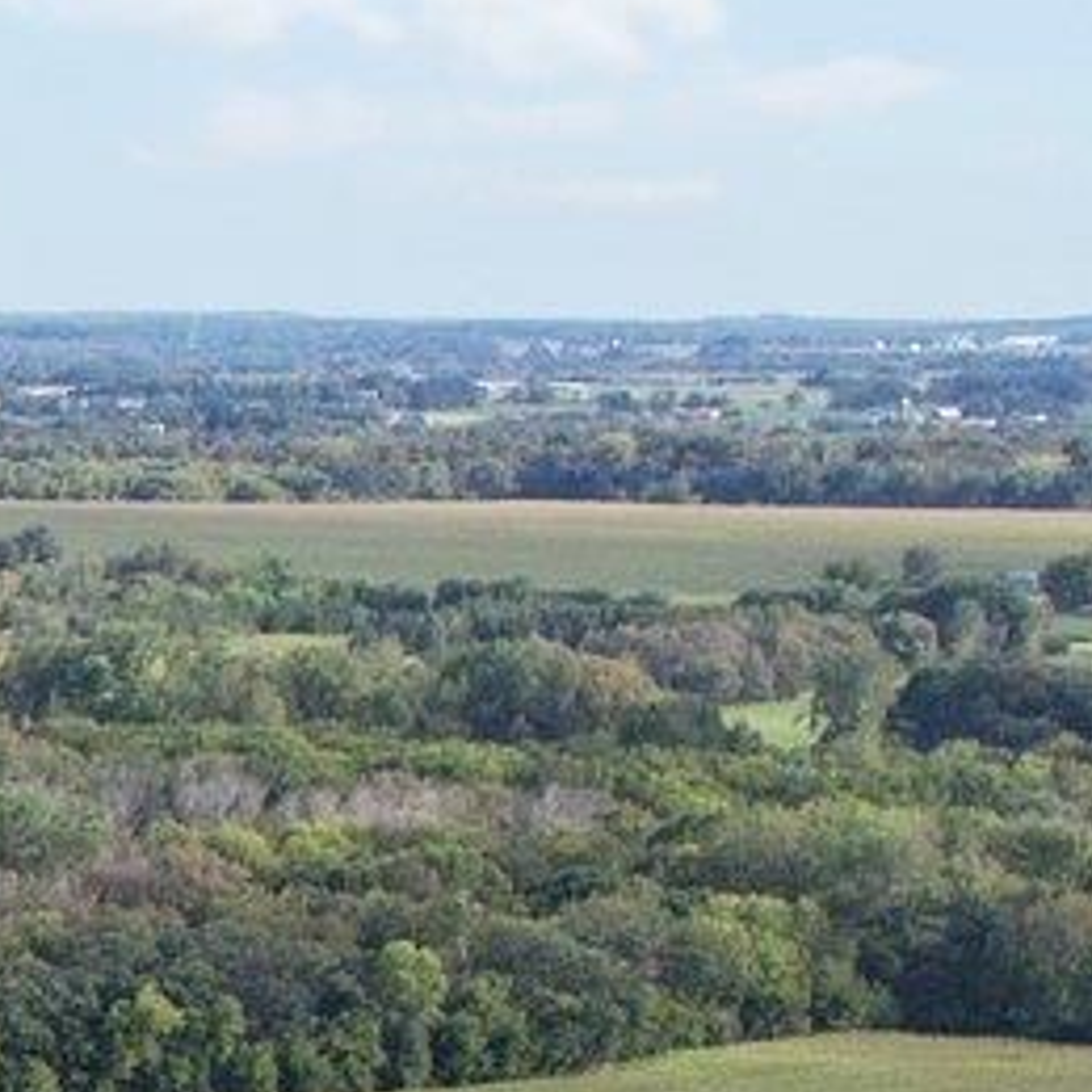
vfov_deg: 10.9
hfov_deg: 9.1
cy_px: 2094
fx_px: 5246
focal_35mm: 147
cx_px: -2398
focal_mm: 8.4
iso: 120
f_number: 2.8
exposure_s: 1/1500
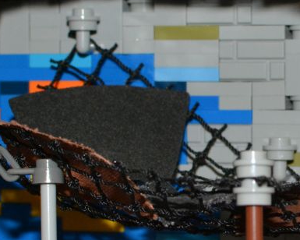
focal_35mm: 205
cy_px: 291
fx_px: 1820
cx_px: 365
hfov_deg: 9.3
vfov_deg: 7.5
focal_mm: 35
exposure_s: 1/60
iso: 800
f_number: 7.1
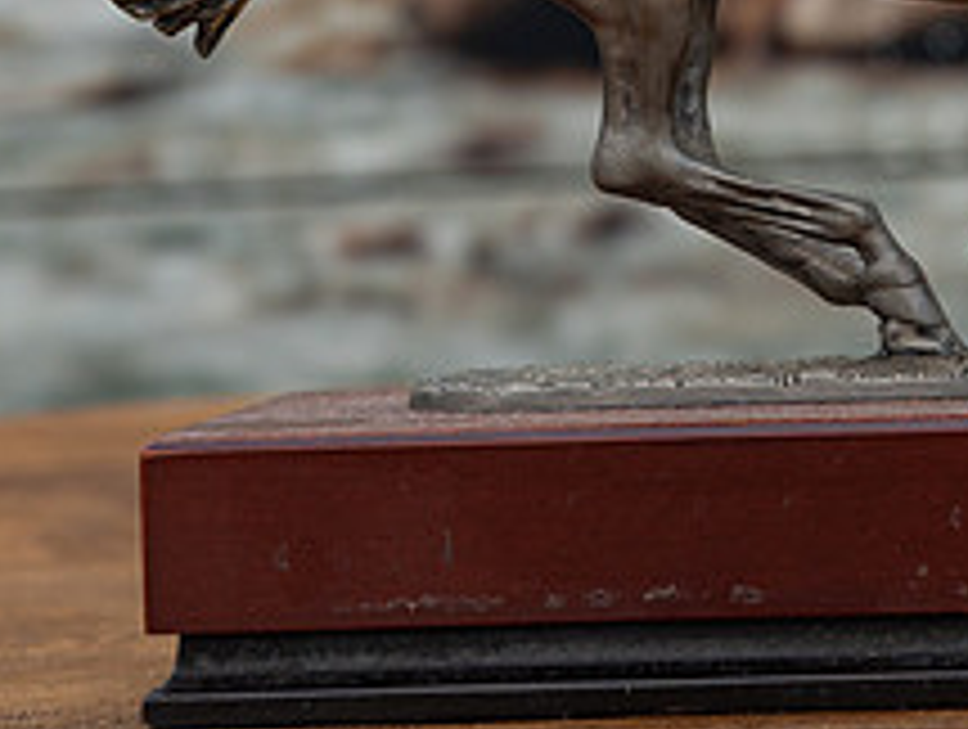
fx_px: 6050
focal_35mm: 216
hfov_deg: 9.1
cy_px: -255
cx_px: 944
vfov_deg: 6.8
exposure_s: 1/250
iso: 400
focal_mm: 62
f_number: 5
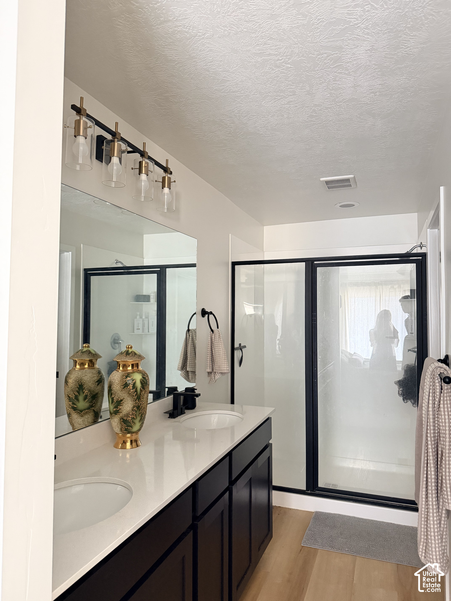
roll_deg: -0.3
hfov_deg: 56.8
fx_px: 417
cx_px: 226
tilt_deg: +3.1
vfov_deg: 71.6
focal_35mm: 24
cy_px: 300
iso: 800
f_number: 1.78
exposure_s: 1/60
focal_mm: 6.76
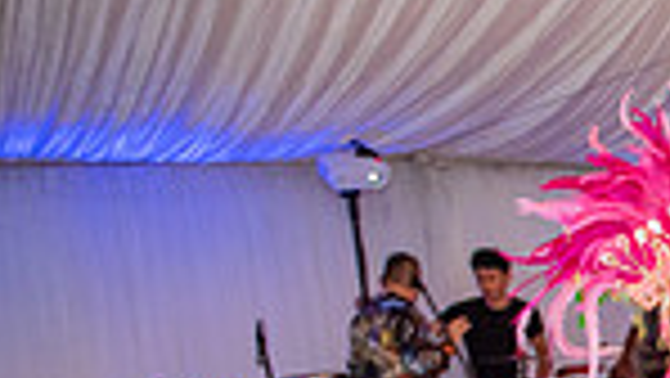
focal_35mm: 98
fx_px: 1742
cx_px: 1264
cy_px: 560
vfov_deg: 11.8
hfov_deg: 17.1
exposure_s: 1/160
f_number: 2.8
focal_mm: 24
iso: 1000
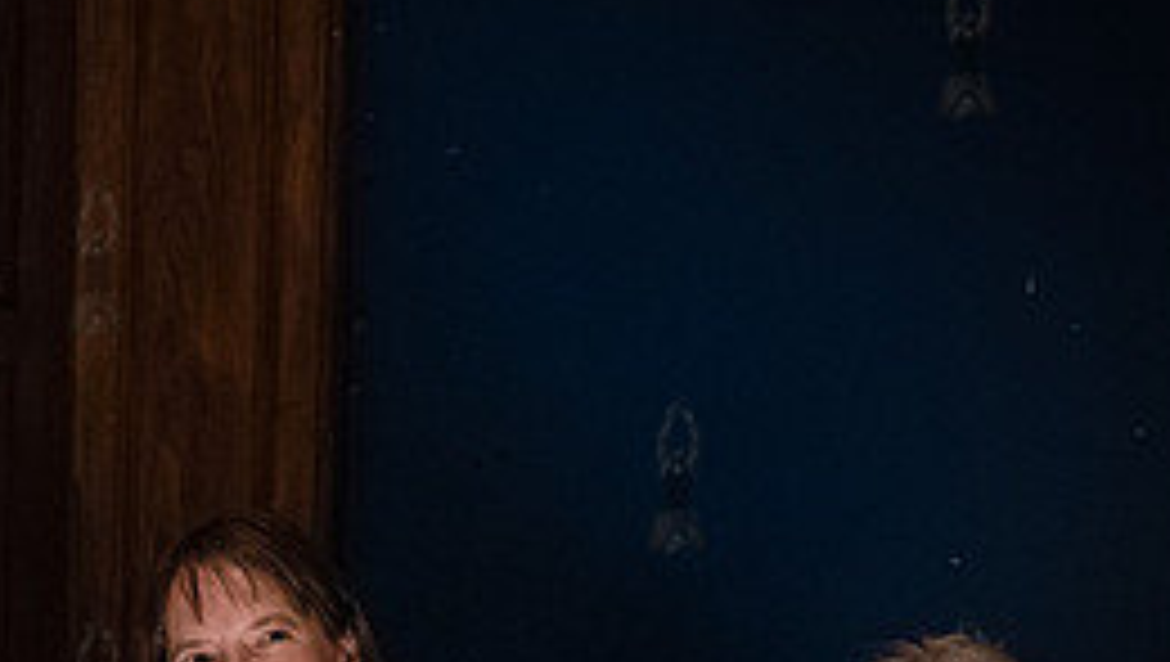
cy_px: 691
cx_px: 94
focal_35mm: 196
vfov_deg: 6.2
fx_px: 6088
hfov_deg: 10.9
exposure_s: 1/160
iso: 12800
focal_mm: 84
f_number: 2.8
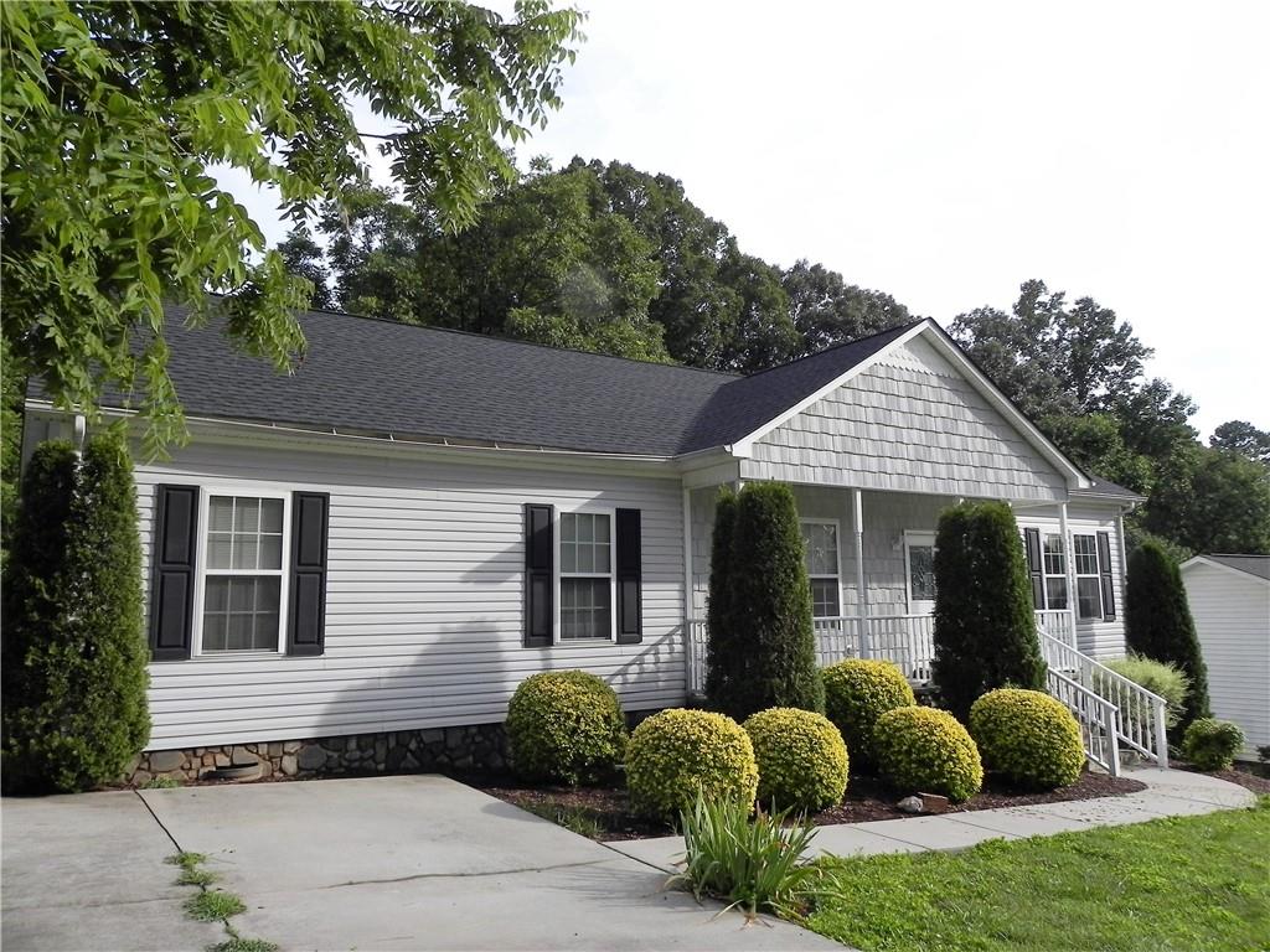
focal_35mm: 26
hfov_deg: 67.3
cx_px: 635
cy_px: 476
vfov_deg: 53.1
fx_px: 954
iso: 160
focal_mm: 4.6
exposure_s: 1/474
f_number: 4.5
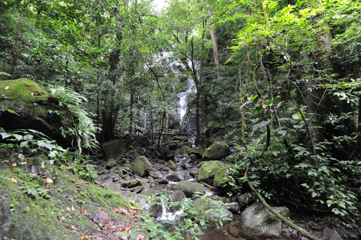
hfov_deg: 93.3
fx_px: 170
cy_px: 120
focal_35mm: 17
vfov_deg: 70.3
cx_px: 180
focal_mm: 17
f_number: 5
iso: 2000
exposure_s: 1/80
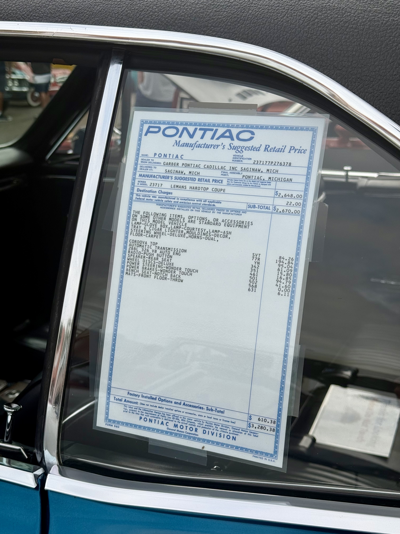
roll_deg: -0.4
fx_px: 740
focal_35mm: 48
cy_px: 267
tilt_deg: -15.0
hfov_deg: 30.3
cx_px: 200
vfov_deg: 39.7
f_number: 1.78
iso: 64
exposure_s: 1/906
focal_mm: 6.76
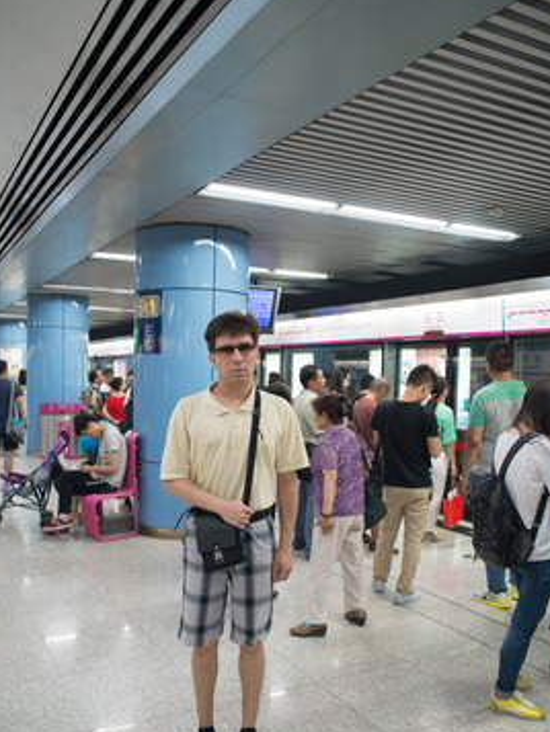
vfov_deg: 58.0
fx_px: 656
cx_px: 240
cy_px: 431
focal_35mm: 31
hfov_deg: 45.4
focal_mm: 24
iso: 500
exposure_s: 1/30
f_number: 4
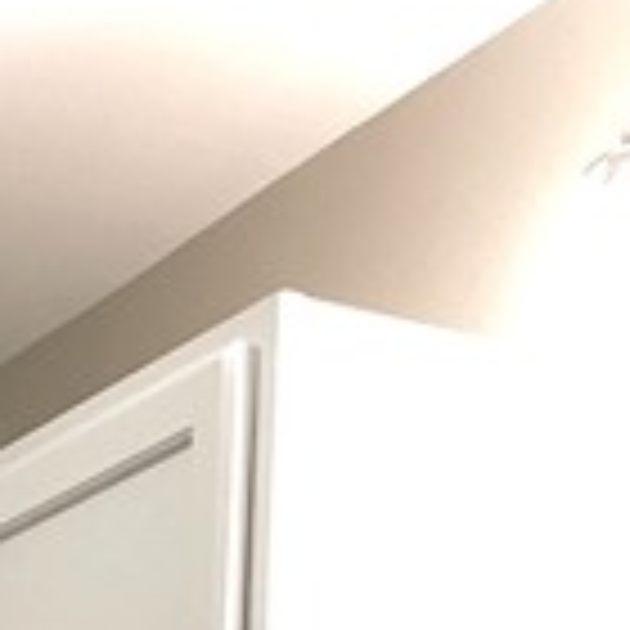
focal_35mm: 181
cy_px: 1660
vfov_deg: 8.6
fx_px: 3727
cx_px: -40
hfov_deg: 9.6
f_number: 1.8
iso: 50
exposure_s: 1/15
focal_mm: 3.99
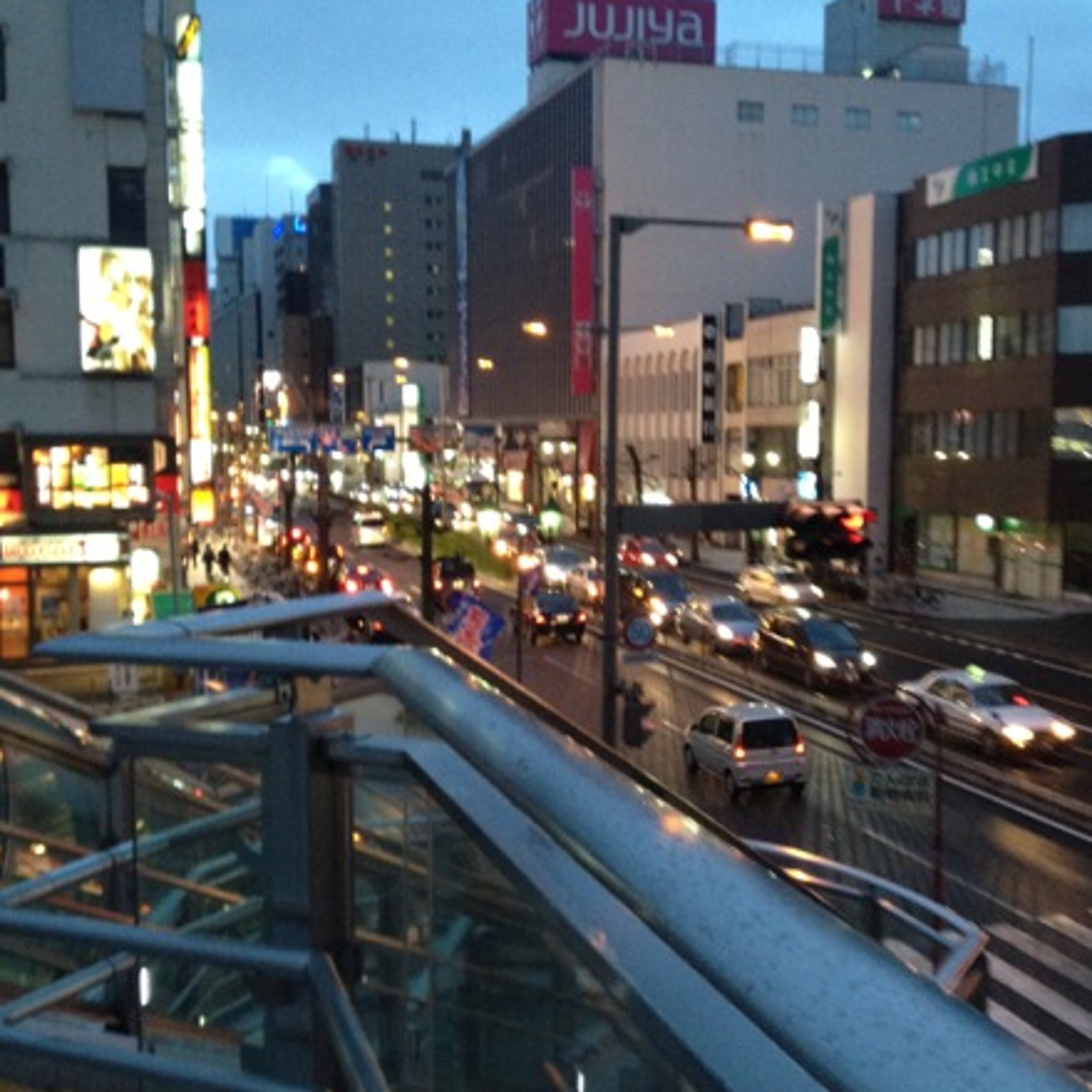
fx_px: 1606
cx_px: 566
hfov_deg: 37.5
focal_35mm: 45
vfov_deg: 37.5
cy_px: 586
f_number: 2.4
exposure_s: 1/20
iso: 250
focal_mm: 4.28
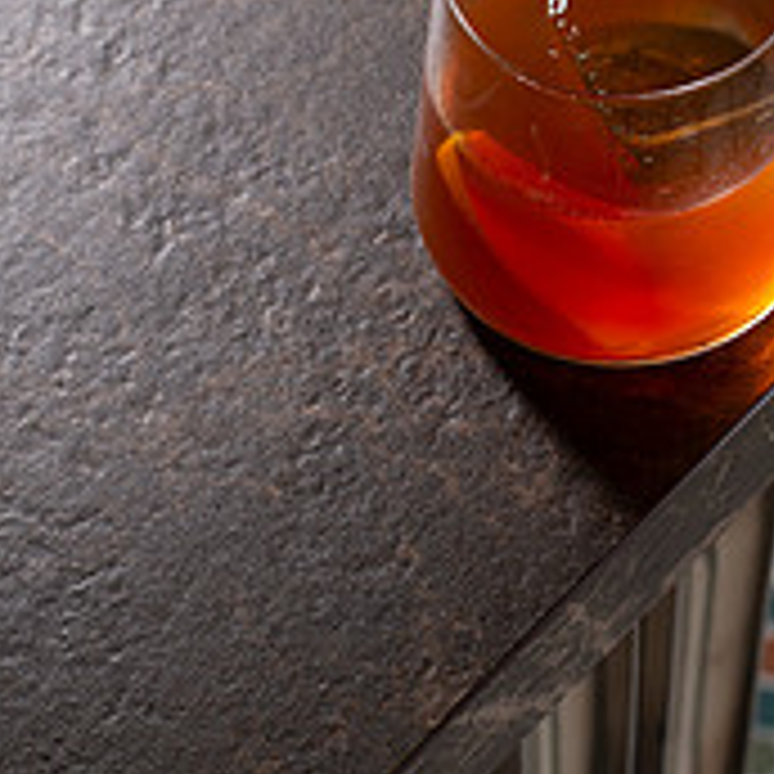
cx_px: 630
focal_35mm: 111
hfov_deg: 15.6
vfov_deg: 15.5
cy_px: 94
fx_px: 2808
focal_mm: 50
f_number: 7.1
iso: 250
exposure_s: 1/200
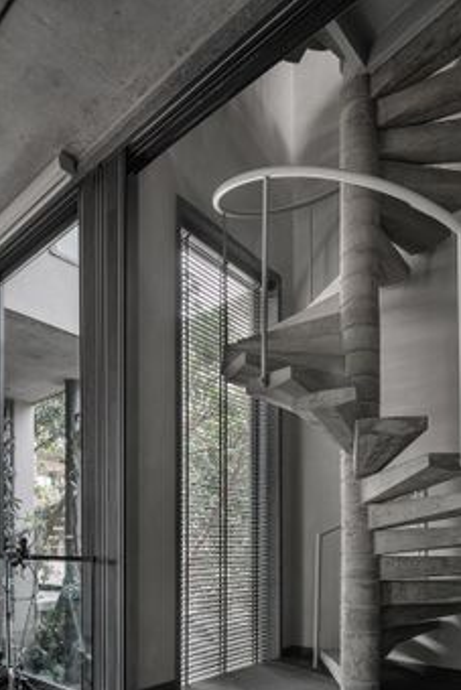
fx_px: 460
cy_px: 369
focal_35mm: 24
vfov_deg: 73.6
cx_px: 208
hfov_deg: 53.1
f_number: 10
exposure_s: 1/8
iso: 100
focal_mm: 19
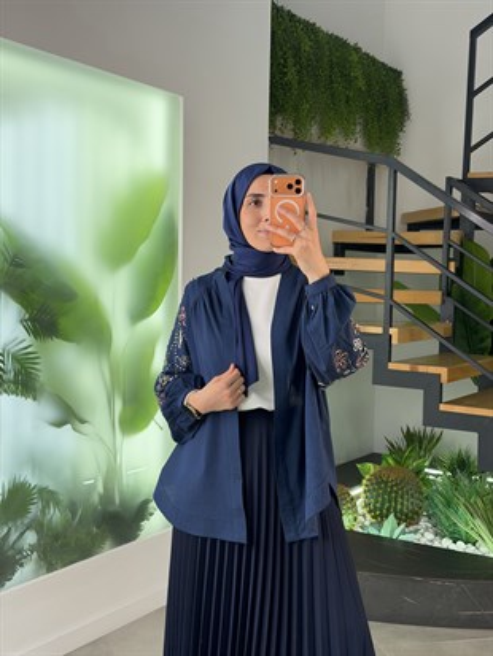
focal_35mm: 48
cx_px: 246
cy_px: 328
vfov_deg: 39.6
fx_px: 911
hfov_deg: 30.3
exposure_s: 1/187
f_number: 1.78
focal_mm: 6.76
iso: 100
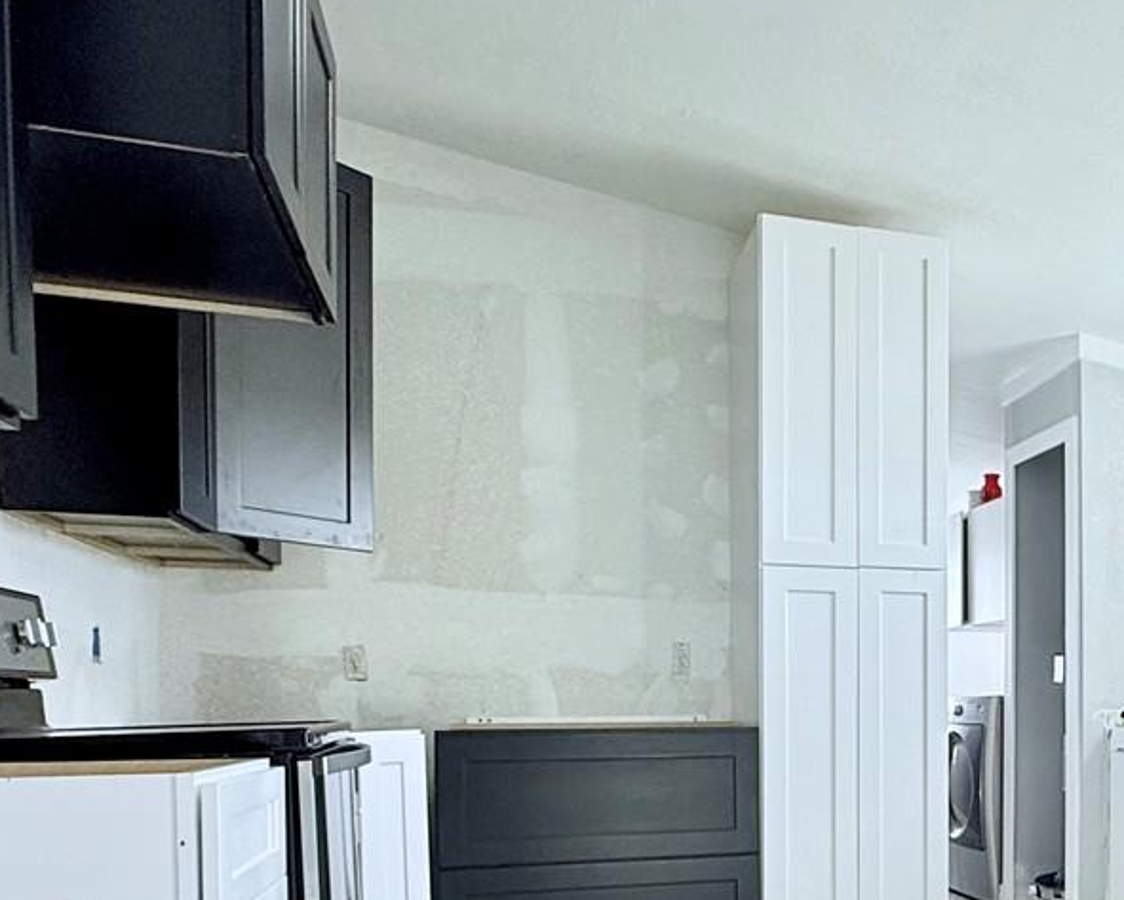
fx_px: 1231
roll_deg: -0.4
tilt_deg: -2.0
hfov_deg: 45.2
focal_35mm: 37
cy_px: 727
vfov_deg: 38.5
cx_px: 981
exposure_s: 1/99
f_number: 2.2
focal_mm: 2.22
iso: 125
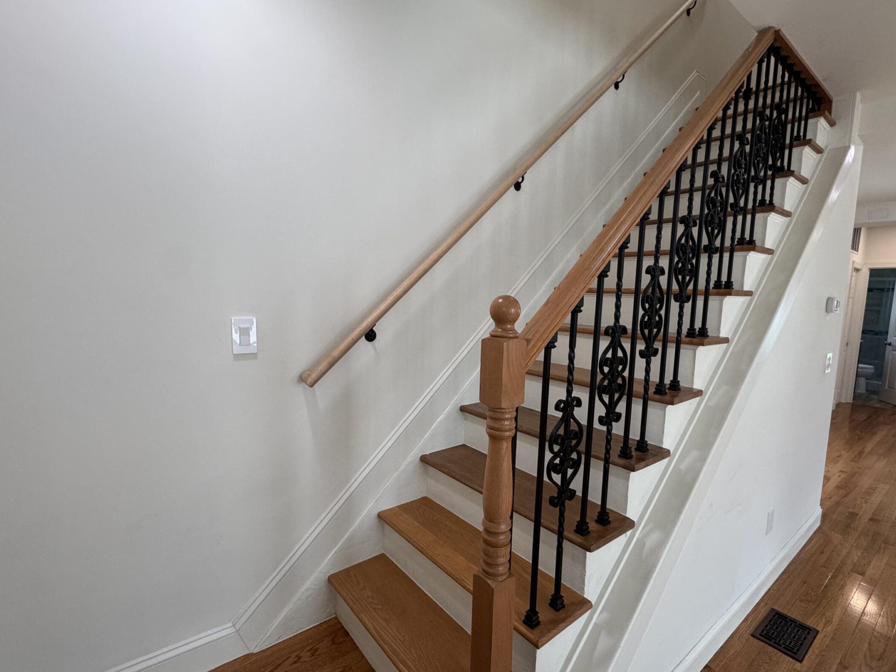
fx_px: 440
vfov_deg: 74.7
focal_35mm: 17
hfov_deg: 91.0
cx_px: 470
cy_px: 346
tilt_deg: -7.3
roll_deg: -1.7
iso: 200
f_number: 2.2
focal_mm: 2.22
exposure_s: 1/99
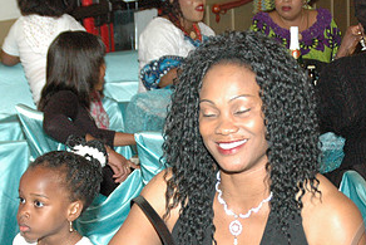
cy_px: 188
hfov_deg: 18.0
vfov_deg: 12.1
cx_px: 243
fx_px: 1149
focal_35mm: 113
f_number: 5.6
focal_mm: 38
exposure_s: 1/60
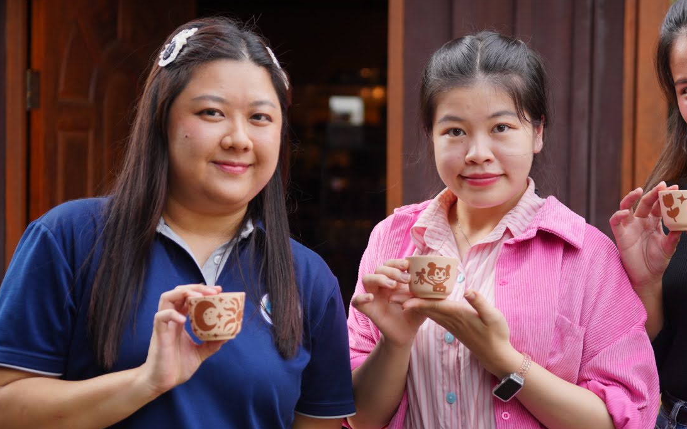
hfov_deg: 26.4
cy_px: 257
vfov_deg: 16.8
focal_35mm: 77
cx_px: 486
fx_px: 1450
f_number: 2.8
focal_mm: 51.3
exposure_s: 1/500
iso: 100
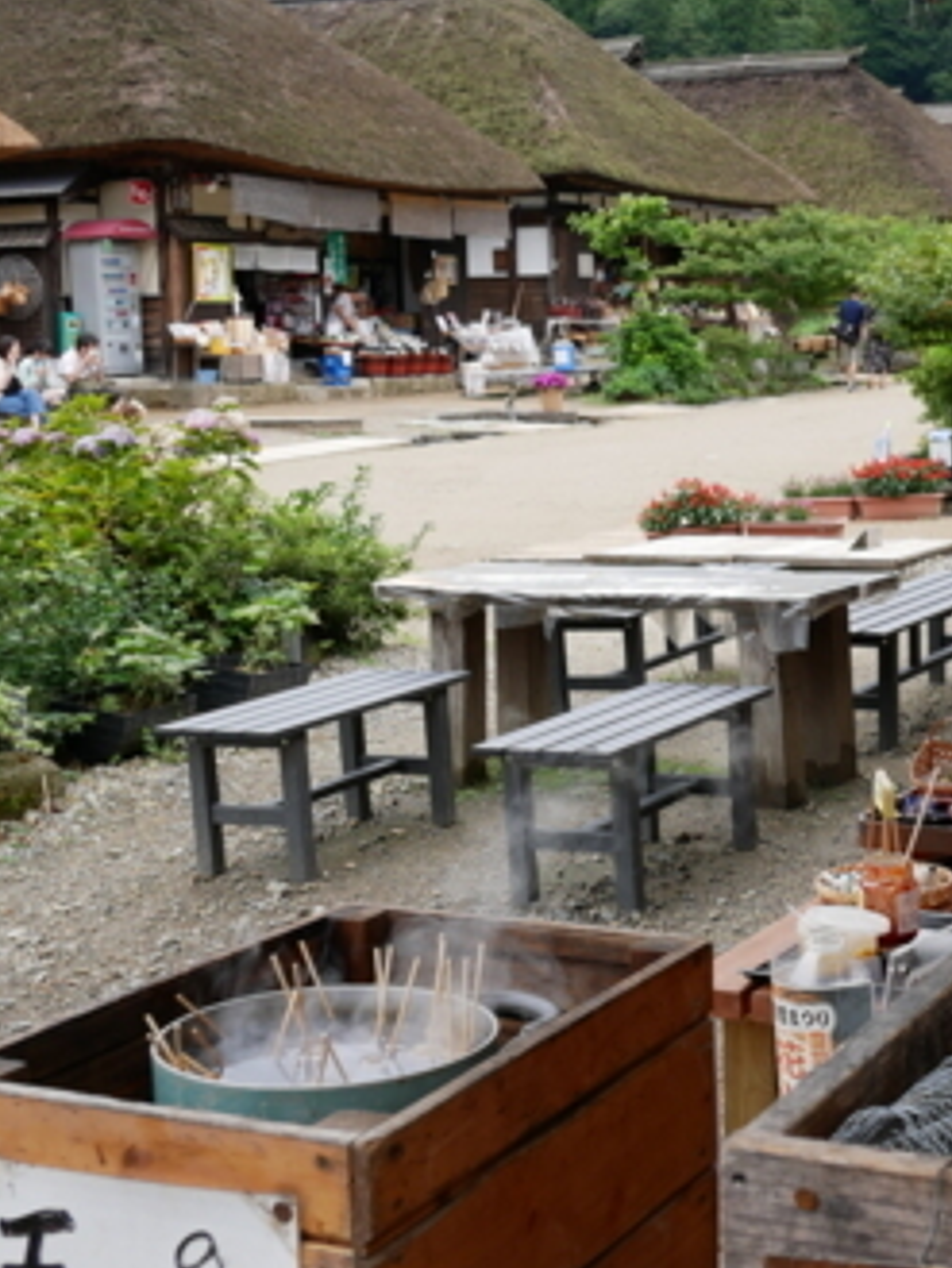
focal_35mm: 62
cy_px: 647
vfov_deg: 31.2
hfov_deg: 23.2
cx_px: 804
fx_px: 2272
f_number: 5.6
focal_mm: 17
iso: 200
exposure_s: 1/200
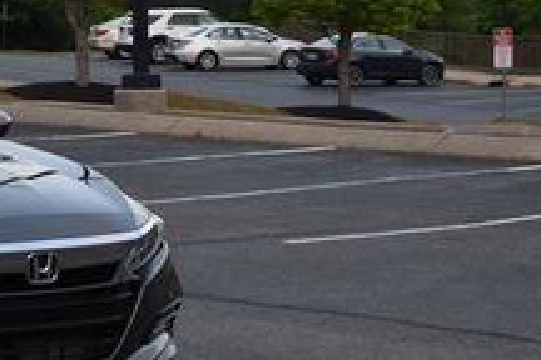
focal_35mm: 187
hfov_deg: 10.8
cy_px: 41
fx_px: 2810
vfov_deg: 7.3
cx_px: -95
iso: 400
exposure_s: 1/250
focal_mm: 42
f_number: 5
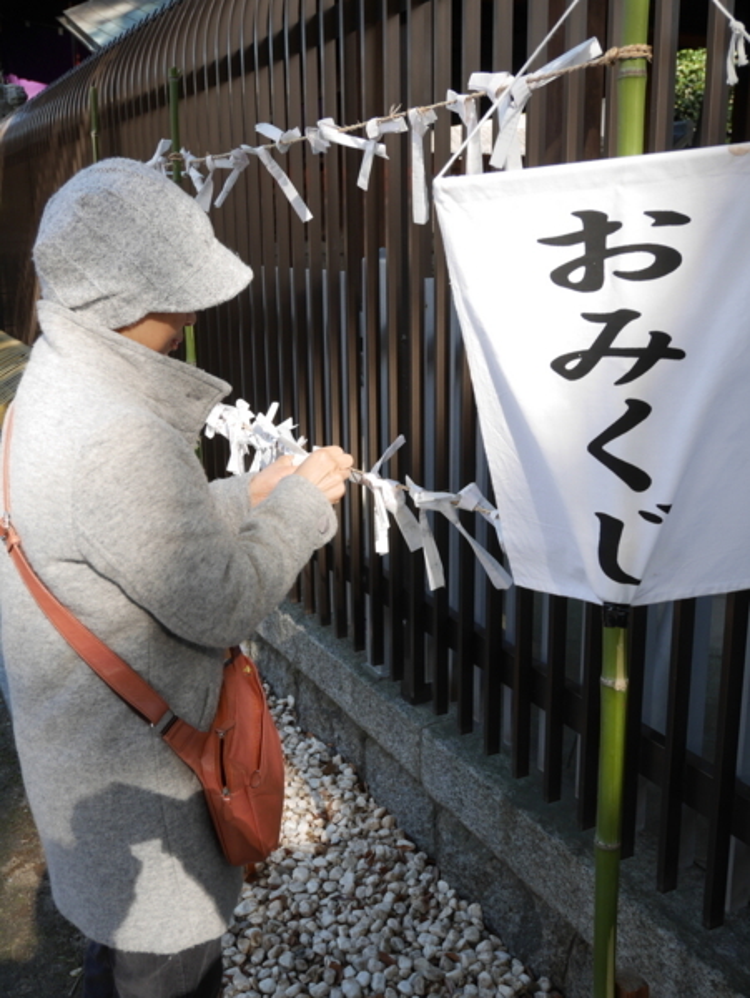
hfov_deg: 39.7
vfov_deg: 51.3
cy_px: 499
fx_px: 1039
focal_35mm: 36
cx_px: 375
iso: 200
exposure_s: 1/125
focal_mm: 18
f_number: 5
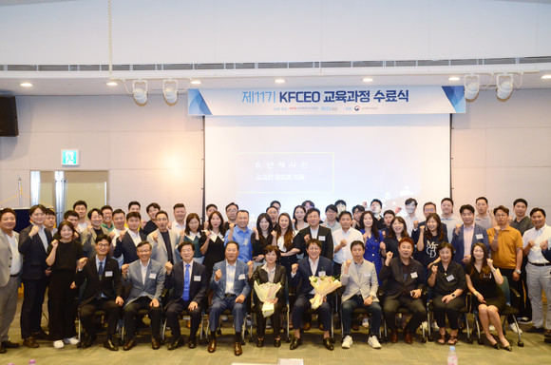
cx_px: 276
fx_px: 504
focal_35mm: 33
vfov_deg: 39.8
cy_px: 182
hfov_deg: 57.3
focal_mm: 22
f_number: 4.5
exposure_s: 1/60
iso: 1600
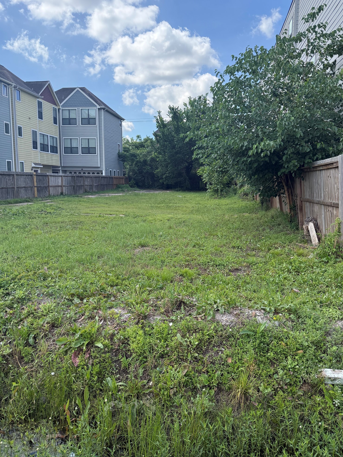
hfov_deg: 54.9
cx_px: 178
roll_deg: -1.2
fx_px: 330
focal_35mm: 25
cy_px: 223
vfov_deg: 69.4
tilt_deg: -7.2
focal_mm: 6.76
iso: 100
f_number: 1.78
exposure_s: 1/2907
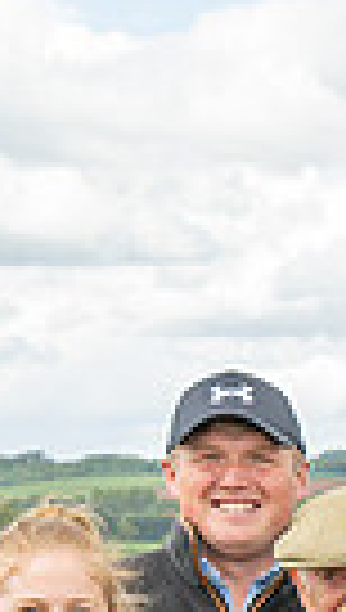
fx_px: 3392
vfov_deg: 9.9
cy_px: 962
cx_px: 1045
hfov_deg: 5.5
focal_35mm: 209
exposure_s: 1/800
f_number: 5
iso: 400
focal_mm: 36
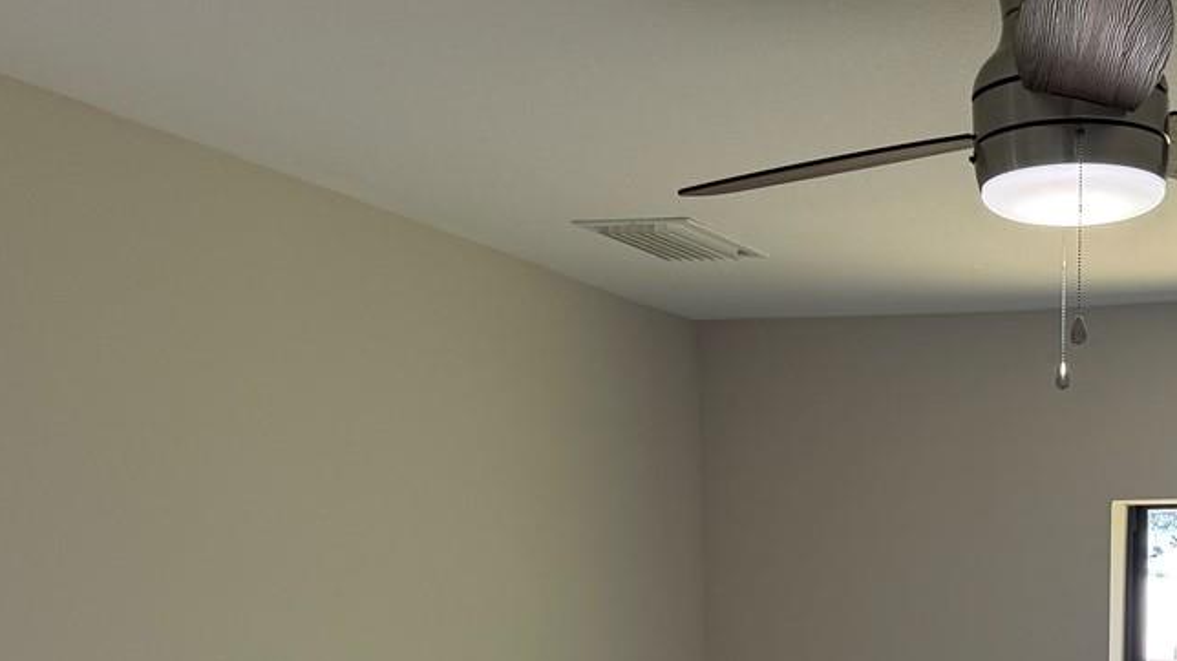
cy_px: 948
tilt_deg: -9.0
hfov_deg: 30.6
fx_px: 2028
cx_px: 1106
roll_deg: -0.9
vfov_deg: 17.0
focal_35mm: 65
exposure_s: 1/209
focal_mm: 6.76
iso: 80
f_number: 1.78
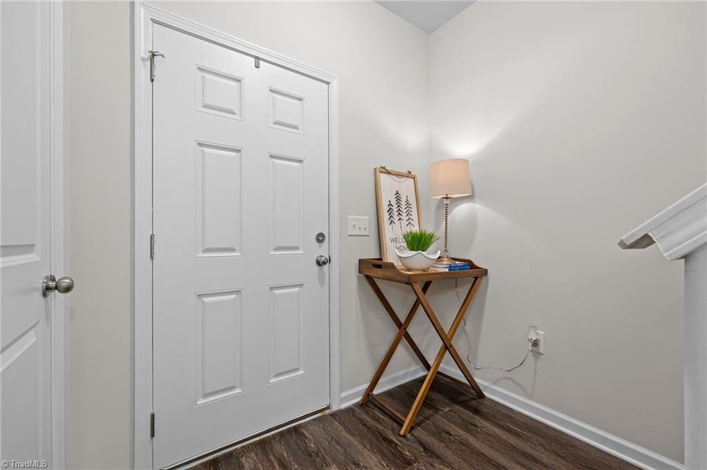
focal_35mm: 14
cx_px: 354
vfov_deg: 81.1
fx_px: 275
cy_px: 235
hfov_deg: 104.3
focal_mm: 14
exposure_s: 1/1.25
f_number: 7.1
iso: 200
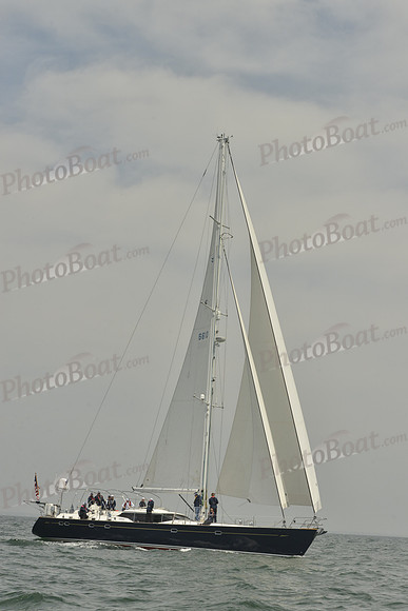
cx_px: 204
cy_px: 306
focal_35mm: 70
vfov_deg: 28.8
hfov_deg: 19.5
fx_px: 1189
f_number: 13
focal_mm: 70
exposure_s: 1/1600
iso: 560
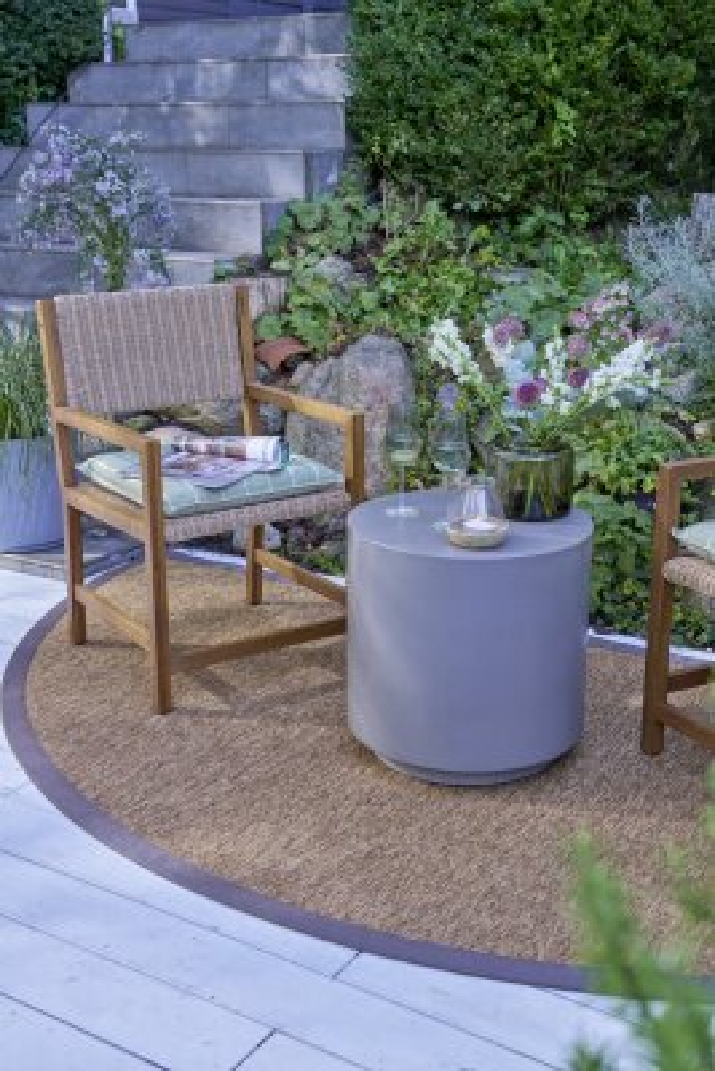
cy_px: 536
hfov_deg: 29.3
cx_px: 358
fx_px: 1369
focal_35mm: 46
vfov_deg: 42.7
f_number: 4.5
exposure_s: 1/125
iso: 250
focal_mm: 46
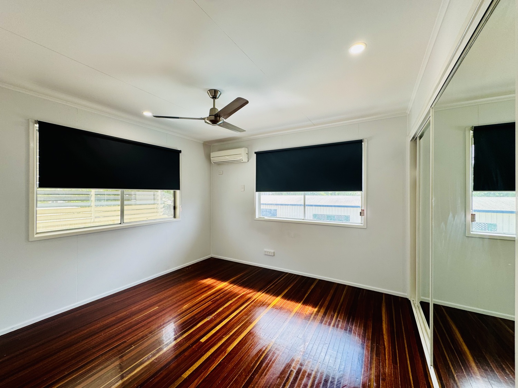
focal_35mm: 14
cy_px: 194
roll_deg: +0.3
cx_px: 259
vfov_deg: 85.7
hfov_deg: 102.1
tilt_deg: -0.2
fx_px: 209
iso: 40
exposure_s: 1/111
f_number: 2.2
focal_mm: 2.22
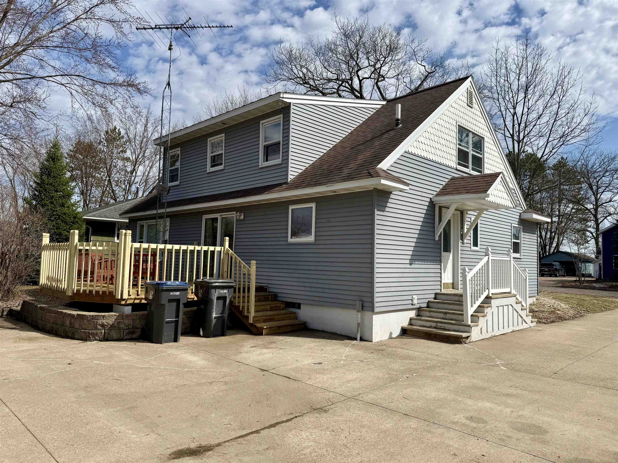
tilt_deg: +4.8
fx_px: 428
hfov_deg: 71.6
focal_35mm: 24
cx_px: 309
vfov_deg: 56.8
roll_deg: -1.0
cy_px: 232
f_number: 1.78
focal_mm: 6.76
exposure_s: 1/8130
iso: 80
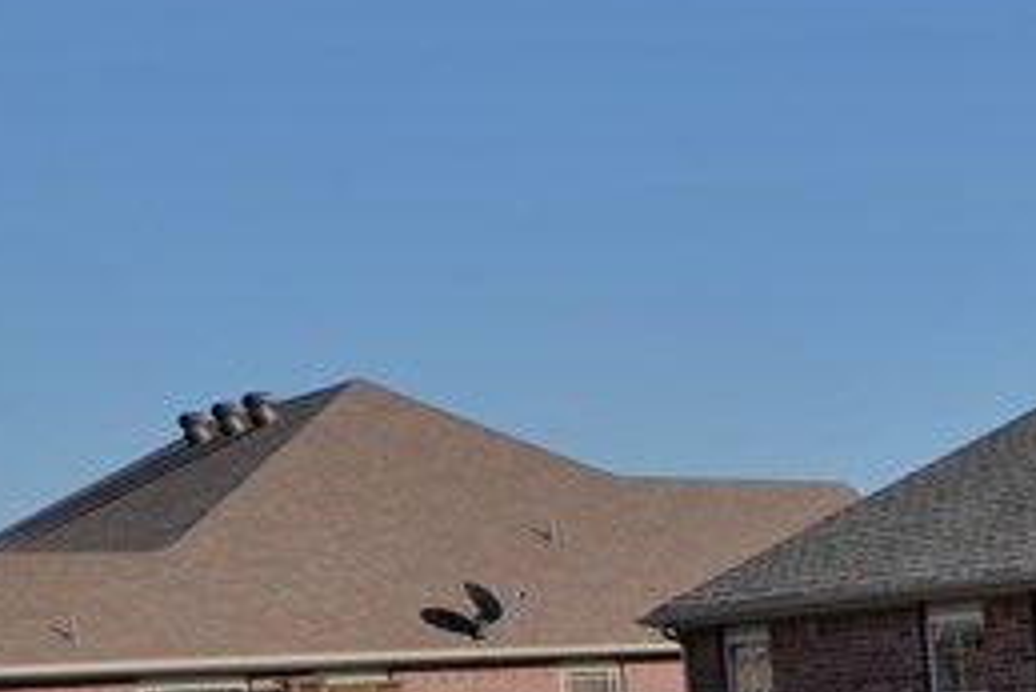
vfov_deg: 18.7
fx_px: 1989
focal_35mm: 69
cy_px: 816
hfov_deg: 22.7
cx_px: 1632
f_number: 7.1
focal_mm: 11
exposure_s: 1/200
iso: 100
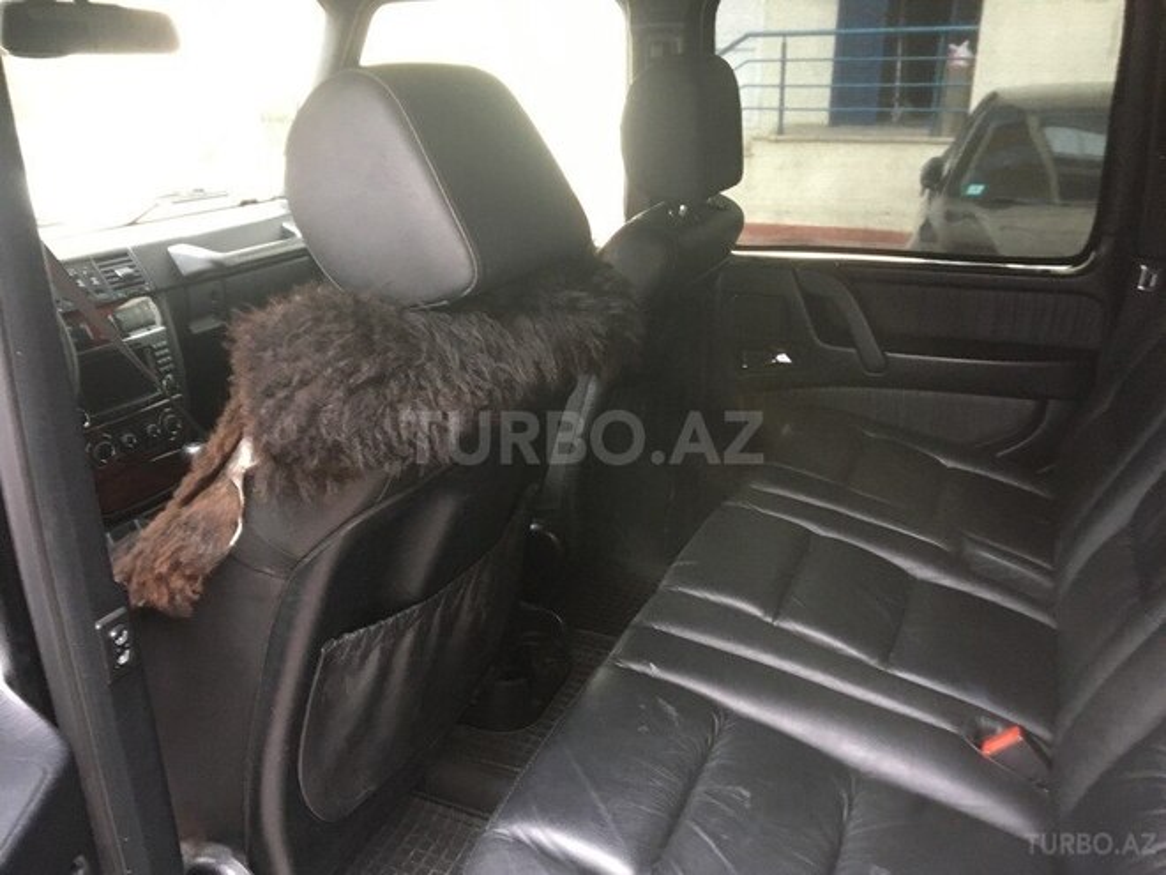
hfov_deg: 61.7
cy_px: 438
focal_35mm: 29
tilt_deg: -20.7
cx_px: 583
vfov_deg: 48.2
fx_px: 977
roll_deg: +0.3
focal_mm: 4.15
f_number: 2.2
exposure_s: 1/33
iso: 200
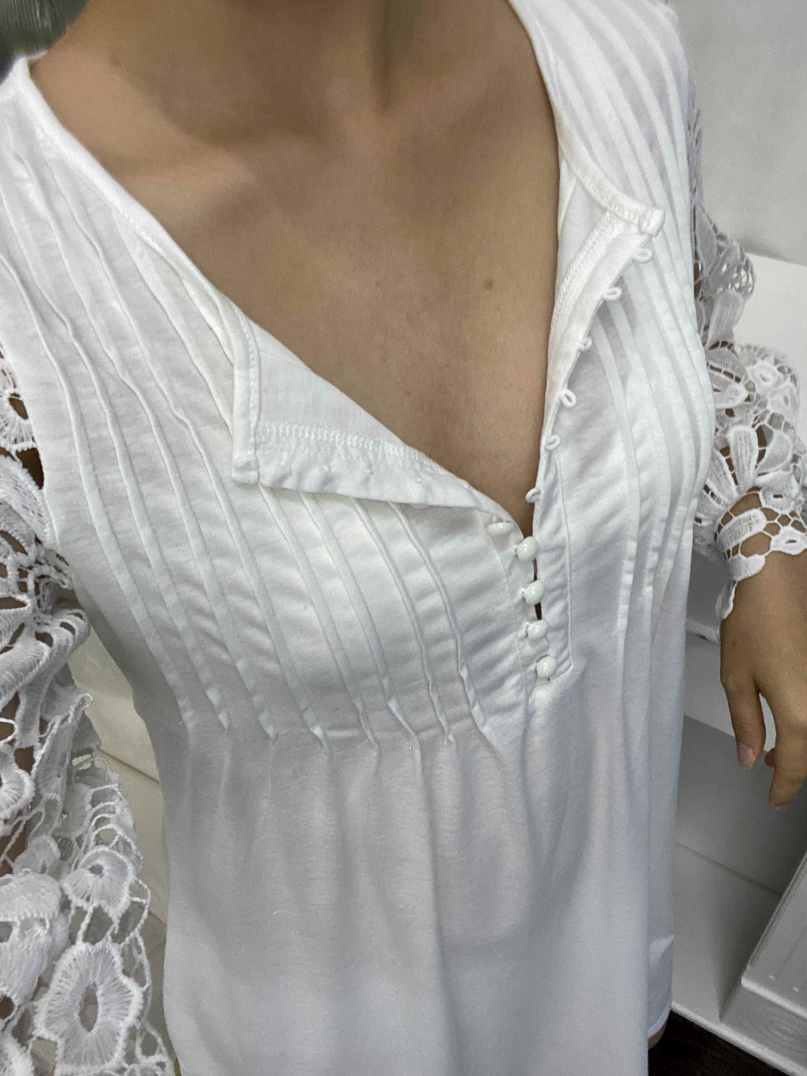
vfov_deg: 60.0
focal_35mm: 30
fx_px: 933
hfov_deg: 46.8
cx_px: 404
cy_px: 538
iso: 200
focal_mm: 2.71
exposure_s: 1/50
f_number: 2.2
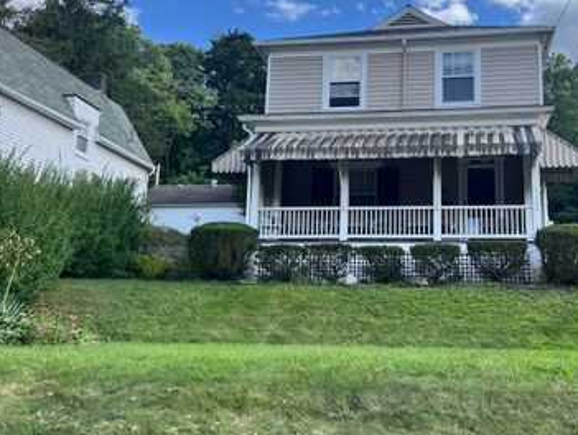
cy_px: 203
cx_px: 379
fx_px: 618
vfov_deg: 38.7
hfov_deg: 49.3
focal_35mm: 37
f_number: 1.5
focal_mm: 5.7
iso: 50
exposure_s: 1/1361
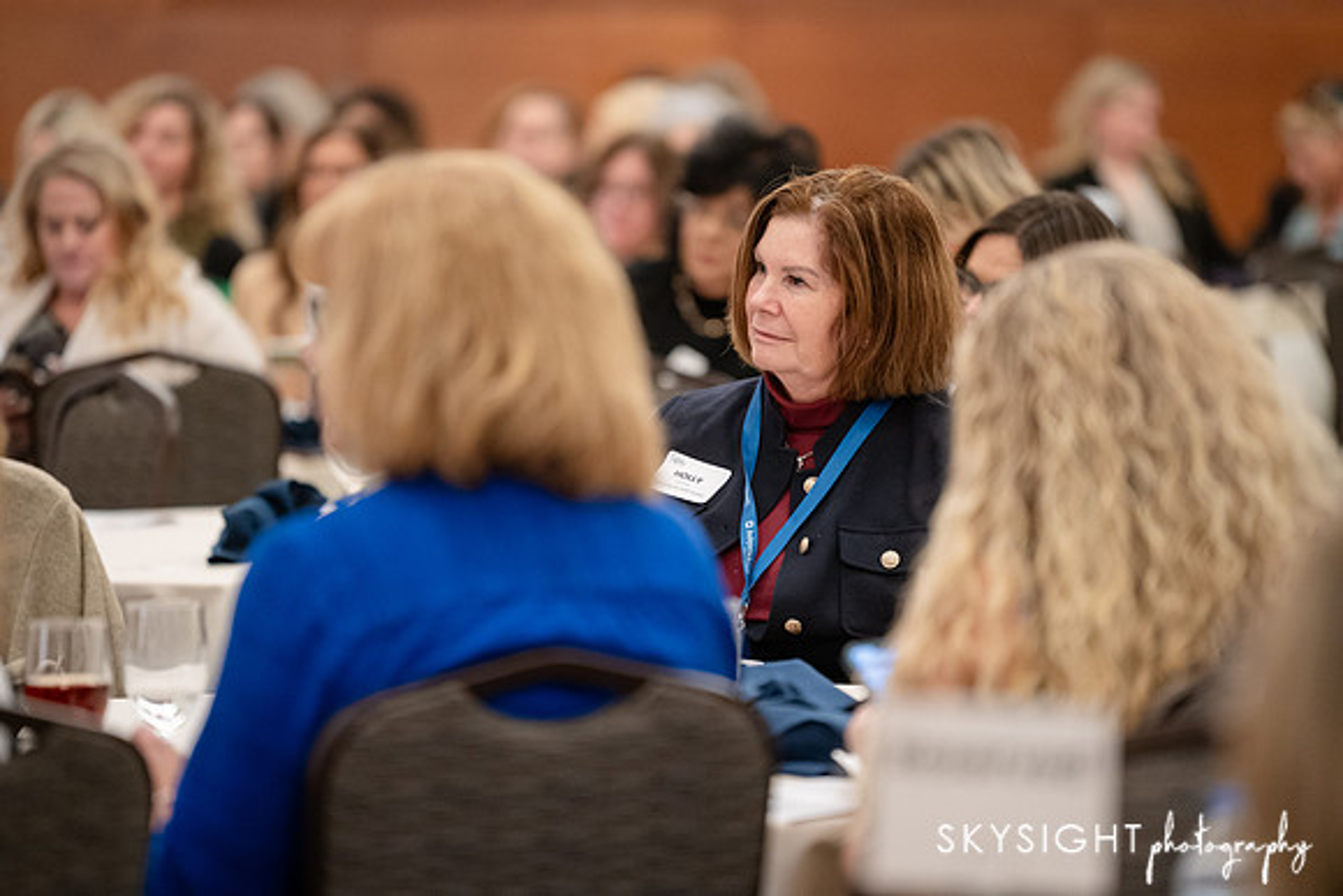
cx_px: 672
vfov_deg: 6.9
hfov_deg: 10.3
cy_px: 448
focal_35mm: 200
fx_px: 7465
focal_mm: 200
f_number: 2.8
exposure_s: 1/250
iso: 3200
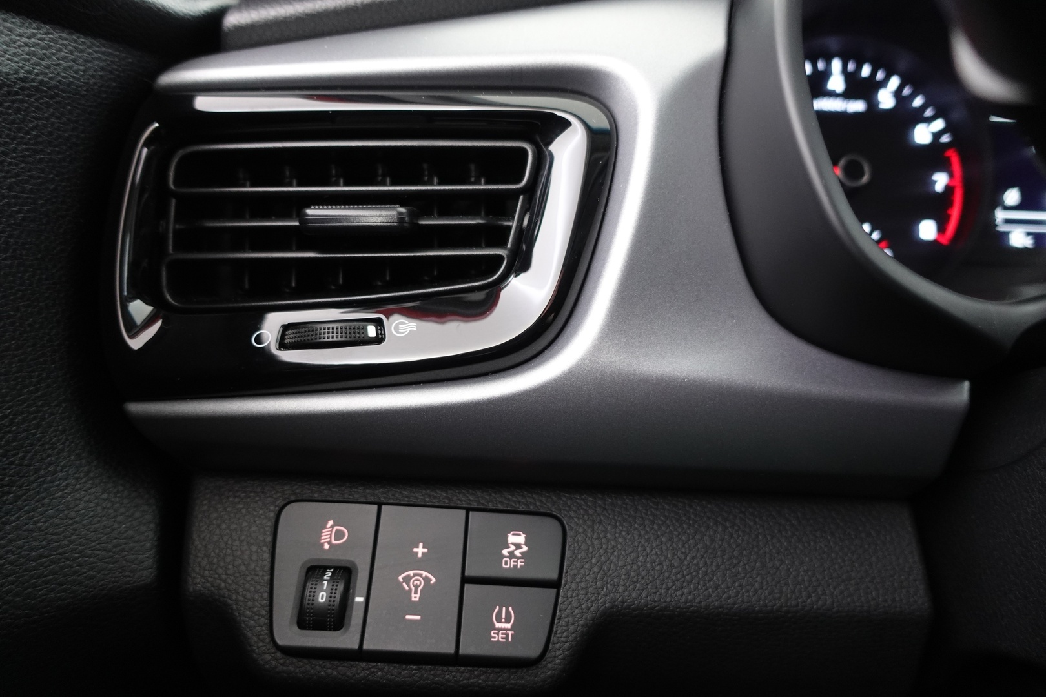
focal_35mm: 24
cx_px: 523
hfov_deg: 73.7
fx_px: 697
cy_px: 348
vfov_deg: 53.1
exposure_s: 1/10
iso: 800
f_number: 1.8
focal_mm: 9.4
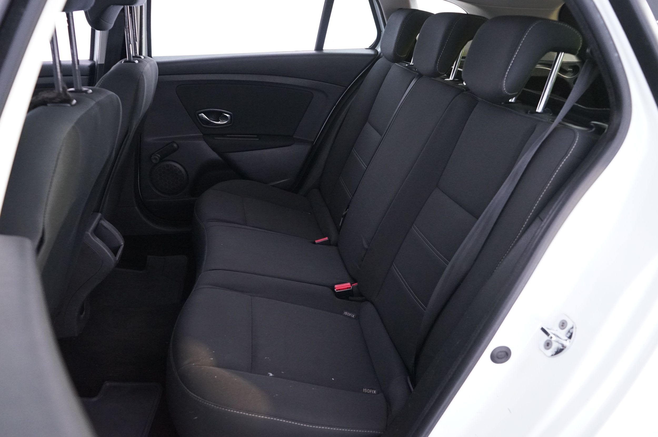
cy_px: 218
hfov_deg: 65.5
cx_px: 329
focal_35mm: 28
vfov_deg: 46.3
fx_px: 511
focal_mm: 28
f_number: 6.3
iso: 4000
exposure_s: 1/10
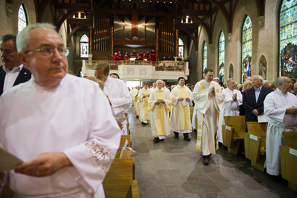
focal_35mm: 24
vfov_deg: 53.1
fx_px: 198
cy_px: 99
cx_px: 148
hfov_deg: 73.8
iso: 2000
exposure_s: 1/200
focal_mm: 24
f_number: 2.8
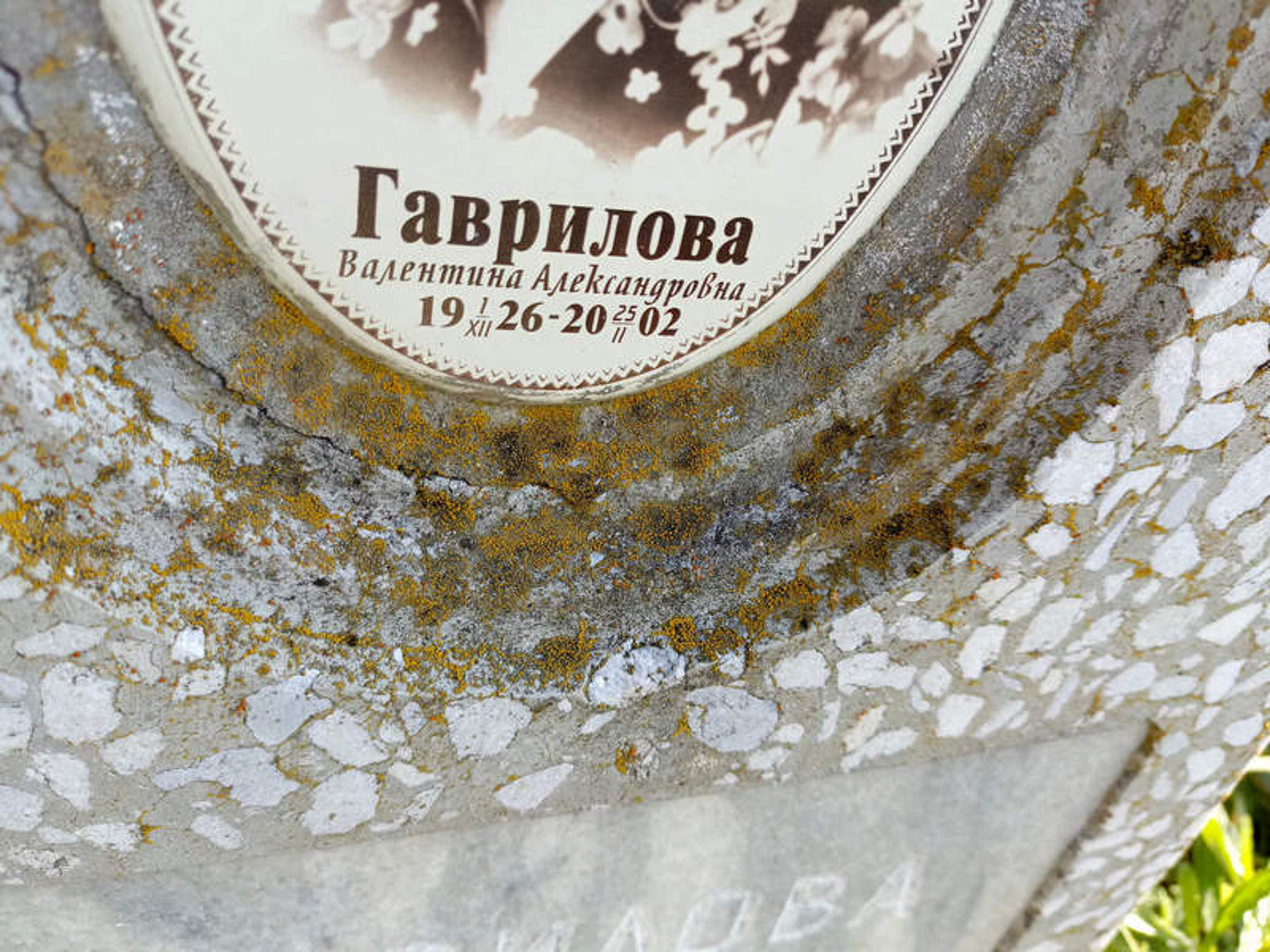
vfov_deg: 54.9
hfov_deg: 69.4
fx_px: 917
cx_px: 635
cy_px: 476
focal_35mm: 25
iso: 112
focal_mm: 4.76
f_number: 1.69
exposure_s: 1/211
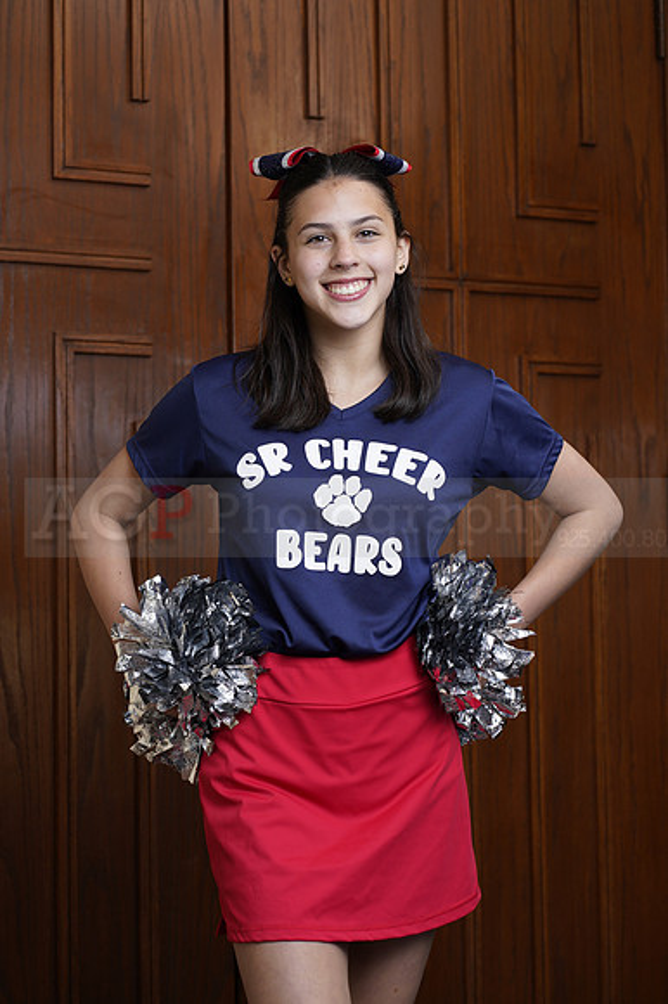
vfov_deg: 23.9
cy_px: 502
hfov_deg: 16.1
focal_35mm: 85
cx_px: 334
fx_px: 2368
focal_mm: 85
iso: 200
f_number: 5.6
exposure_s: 1/250
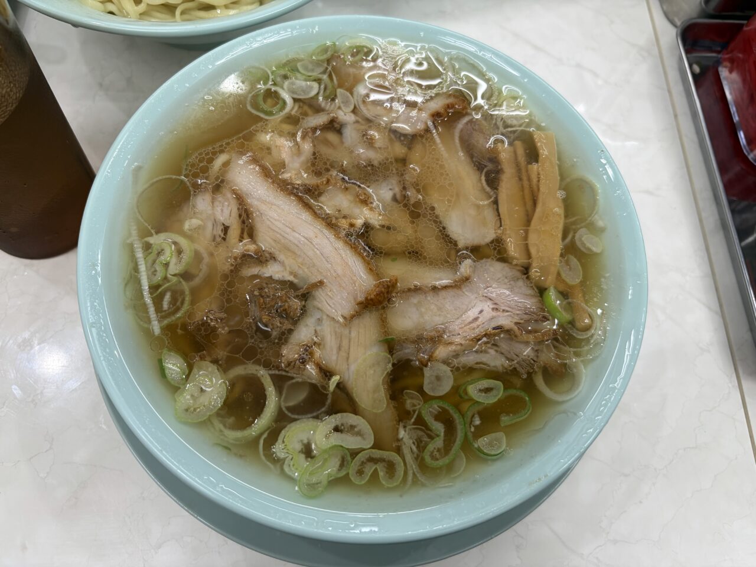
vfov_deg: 53.1
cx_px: 378
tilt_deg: -69.3
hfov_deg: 67.3
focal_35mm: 26
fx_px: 568
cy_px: 284
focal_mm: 5.96
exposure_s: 1/100
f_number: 1.6
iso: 32
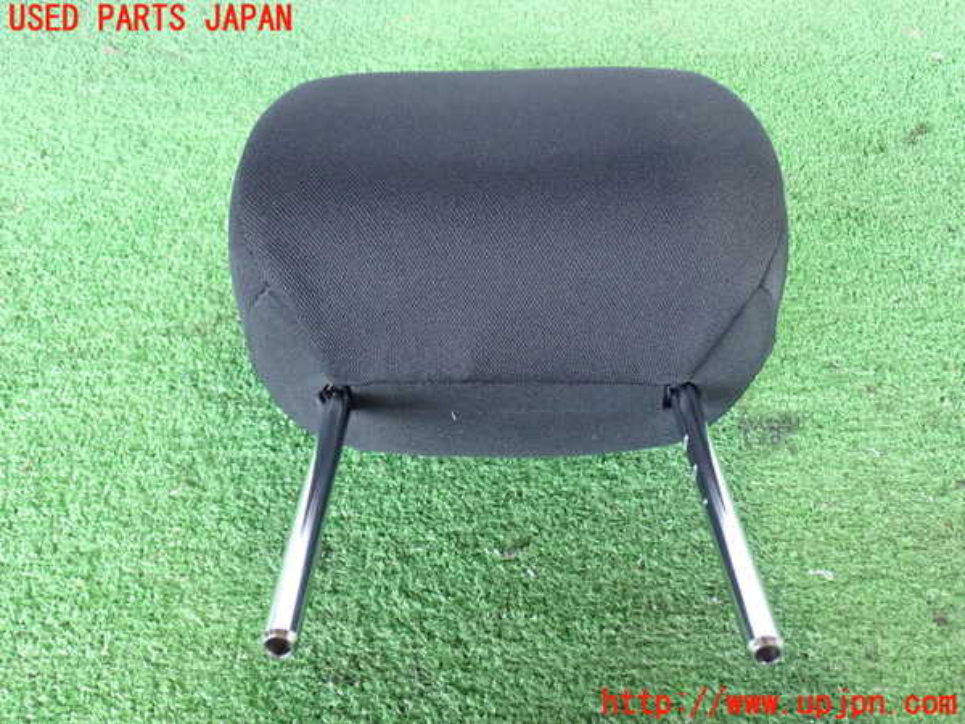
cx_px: 482
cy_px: 362
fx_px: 1004
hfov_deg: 51.4
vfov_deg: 39.7
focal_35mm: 36
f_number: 2.5
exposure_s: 1/30
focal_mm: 6.37
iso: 800
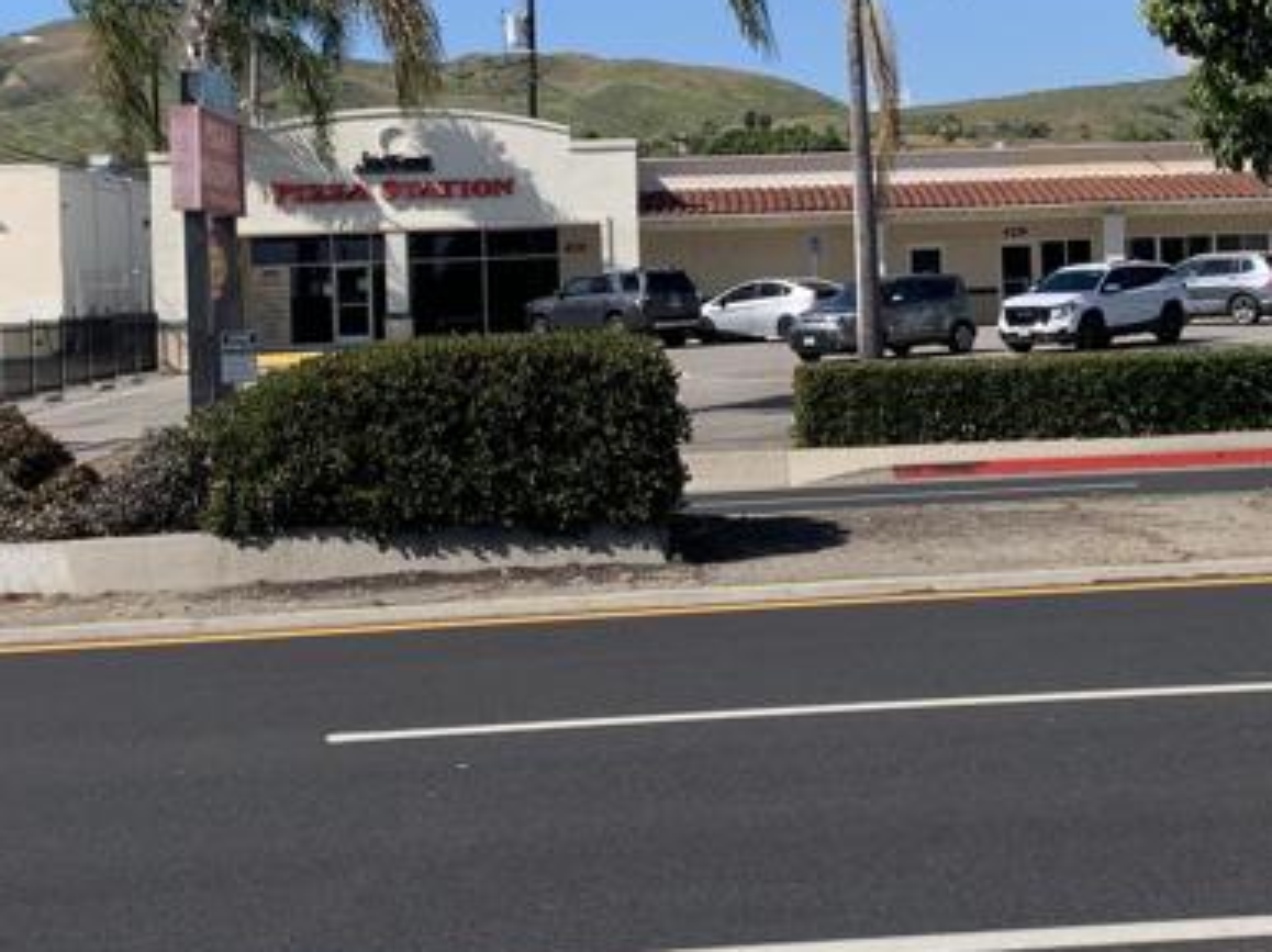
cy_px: 247
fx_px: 2534
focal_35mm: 69
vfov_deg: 21.1
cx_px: 817
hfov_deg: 28.1
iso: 25
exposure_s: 1/2160
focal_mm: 4.25
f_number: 1.8
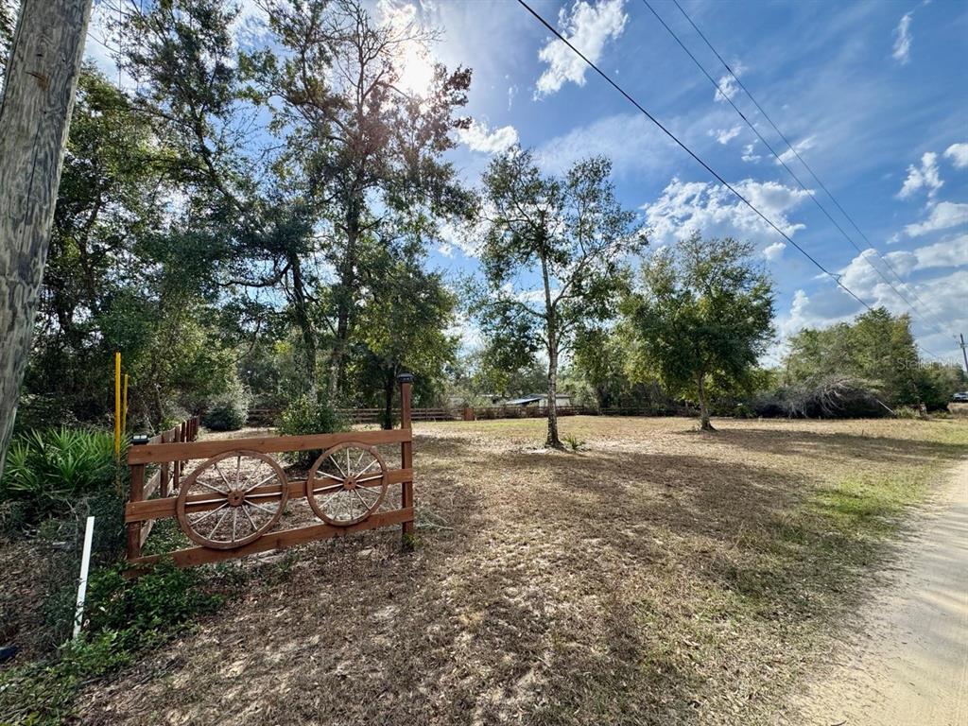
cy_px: 363
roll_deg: +1.6
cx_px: 484
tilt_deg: +6.3
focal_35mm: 14
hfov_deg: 102.1
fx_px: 391
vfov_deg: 85.7
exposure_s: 1/1420
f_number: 2.2
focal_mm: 2.22
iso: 40
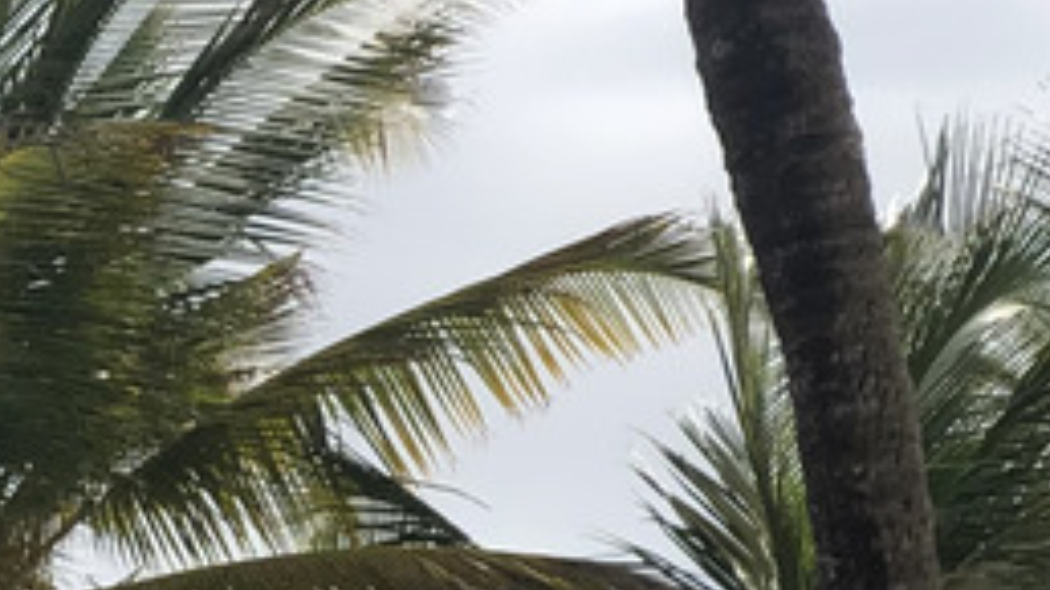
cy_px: 1815
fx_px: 7321
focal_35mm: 263
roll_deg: -1.1
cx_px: -1001
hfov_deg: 7.9
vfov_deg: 4.4
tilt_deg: +0.2
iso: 16
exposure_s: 1/2825
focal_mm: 6
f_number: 2.4
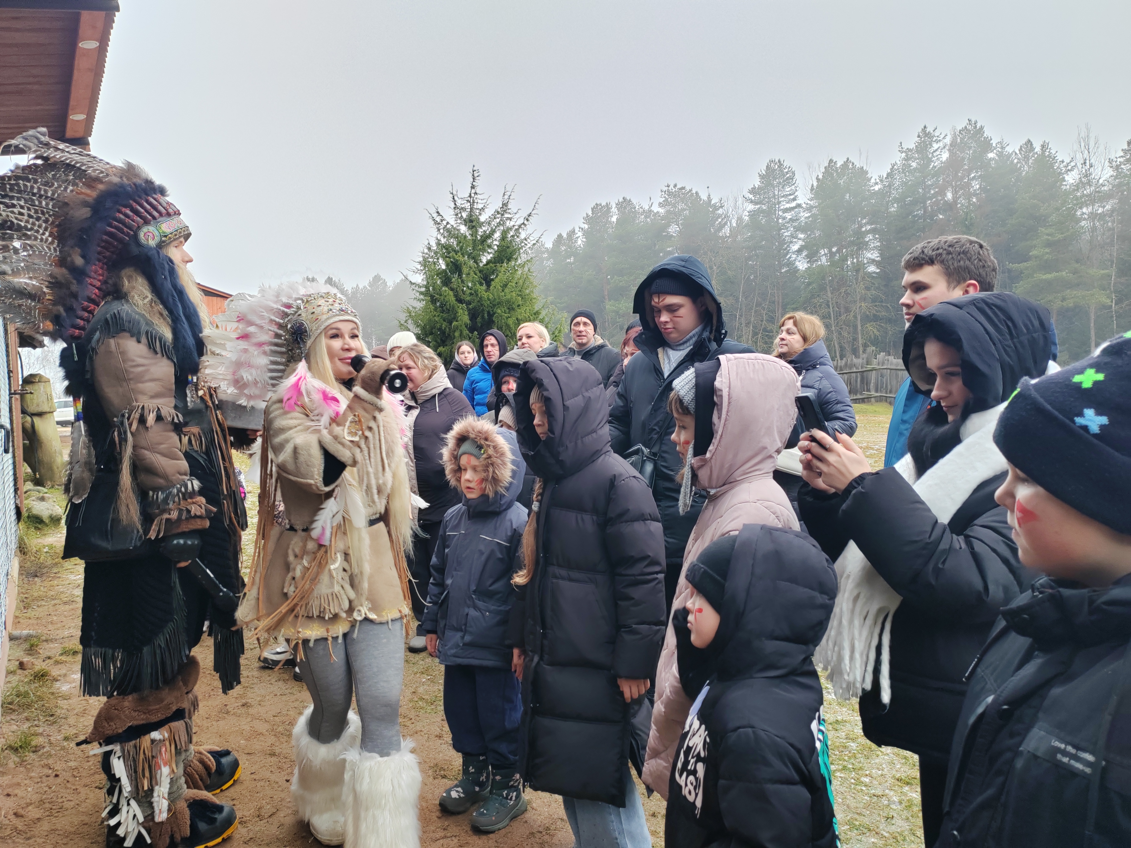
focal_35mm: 27
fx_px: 882
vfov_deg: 51.4
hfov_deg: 65.3
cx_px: 566
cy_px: 424
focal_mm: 5.52
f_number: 1.9
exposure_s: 1/100
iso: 250
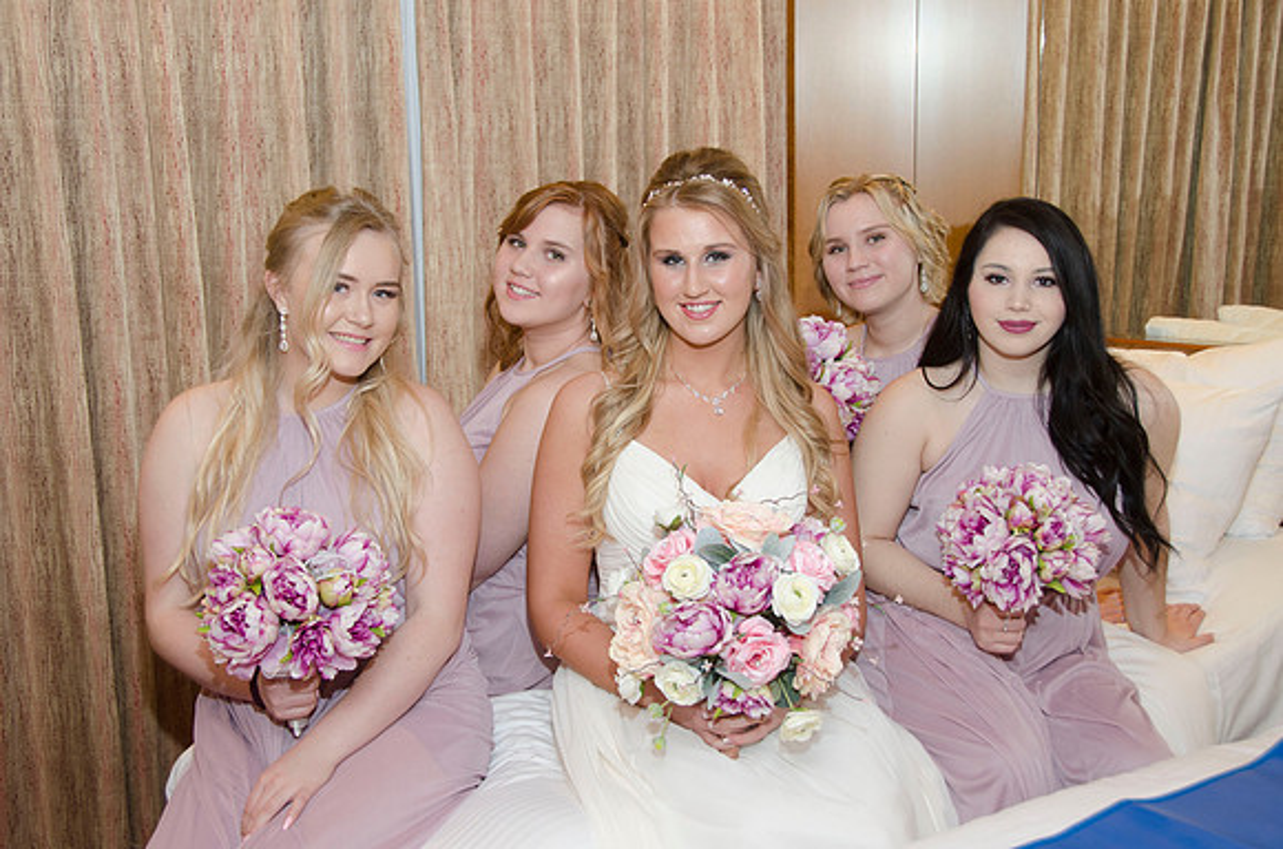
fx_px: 1707
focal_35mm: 48
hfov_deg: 41.2
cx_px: 642
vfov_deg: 27.9
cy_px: 424
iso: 400
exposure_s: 1/100
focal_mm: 32
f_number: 5.6
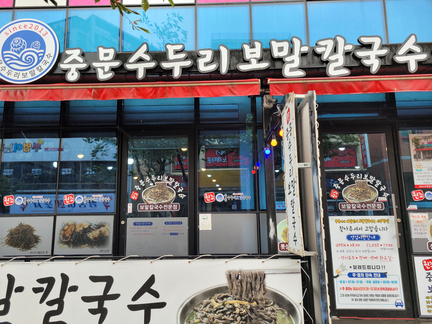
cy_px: 162
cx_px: 216
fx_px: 324
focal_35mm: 26
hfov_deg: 67.3
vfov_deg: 53.1
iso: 40
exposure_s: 1/245
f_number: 1.8
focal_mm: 5.4
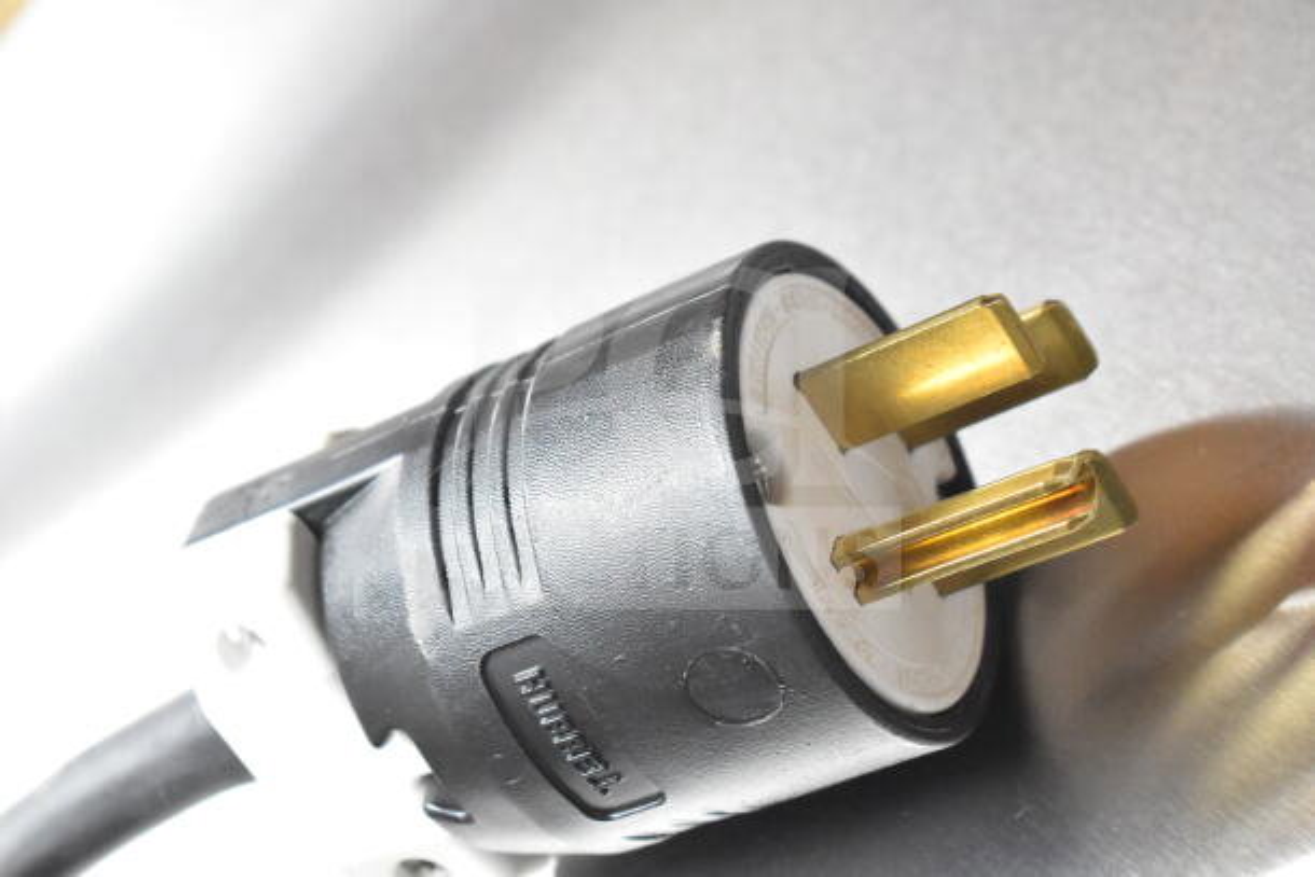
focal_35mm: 82
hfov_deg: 24.6
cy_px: 438
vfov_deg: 16.6
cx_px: 658
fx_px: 3014
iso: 8000
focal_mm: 55
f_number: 5.6
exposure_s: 1/100
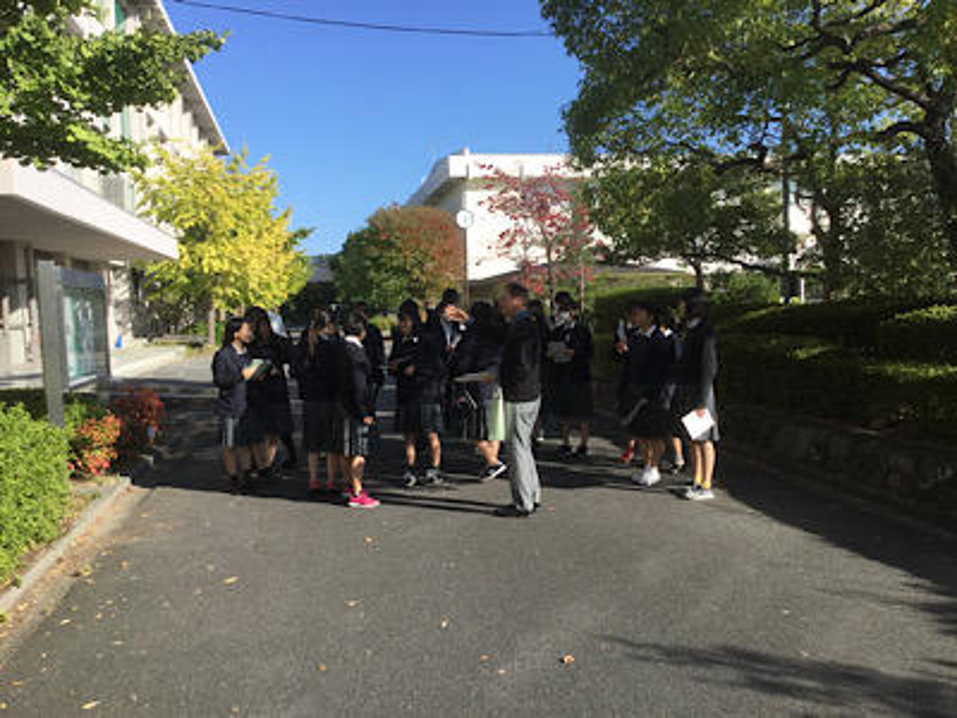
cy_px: 359
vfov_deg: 45.4
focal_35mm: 31
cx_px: 478
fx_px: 857
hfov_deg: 58.4
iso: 25
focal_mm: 3.3
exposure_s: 1/1006
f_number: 2.4
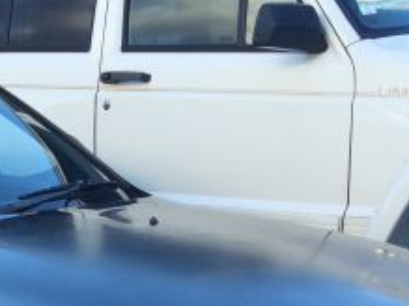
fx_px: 1252
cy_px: 547
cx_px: -37
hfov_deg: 17.9
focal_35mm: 106
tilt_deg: -18.2
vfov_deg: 12.7
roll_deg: +2.9
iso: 32
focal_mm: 4.15
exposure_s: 1/334
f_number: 2.2
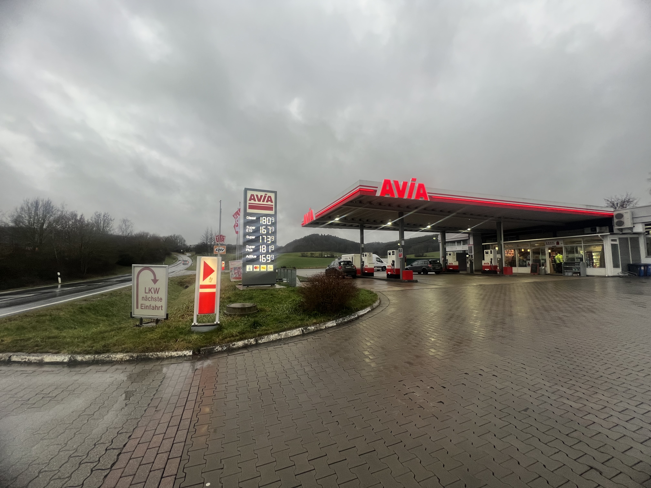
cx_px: 326
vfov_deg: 89.9
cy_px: 244
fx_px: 244
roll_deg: -0.1
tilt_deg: +4.2
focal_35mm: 13
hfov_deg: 106.2
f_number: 1.8
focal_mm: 1.57
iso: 100
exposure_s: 1/122
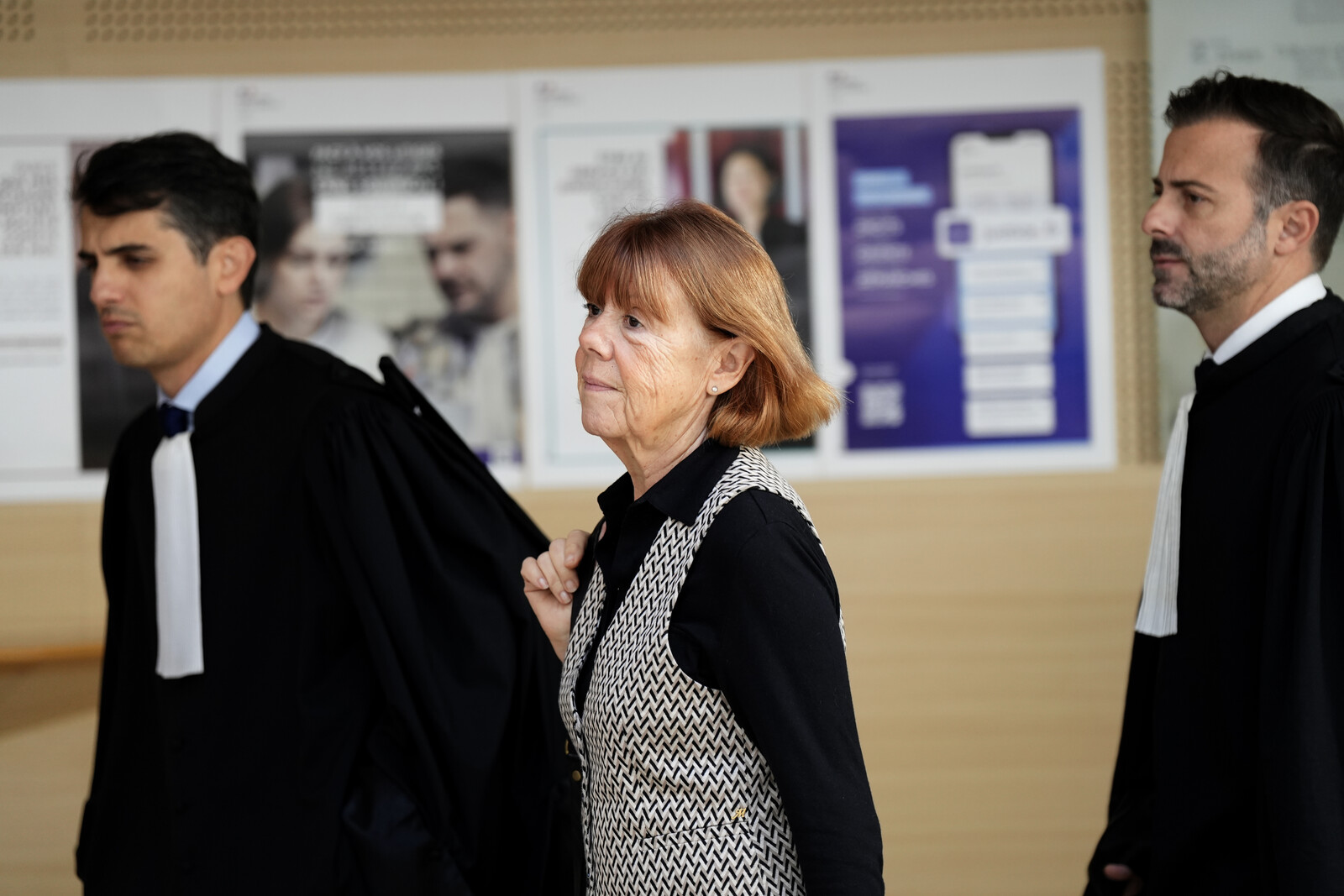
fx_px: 5488
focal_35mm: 147
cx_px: 672
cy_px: 448
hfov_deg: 14.0
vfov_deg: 9.3
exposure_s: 1/400
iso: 1600
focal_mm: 147
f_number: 2.8
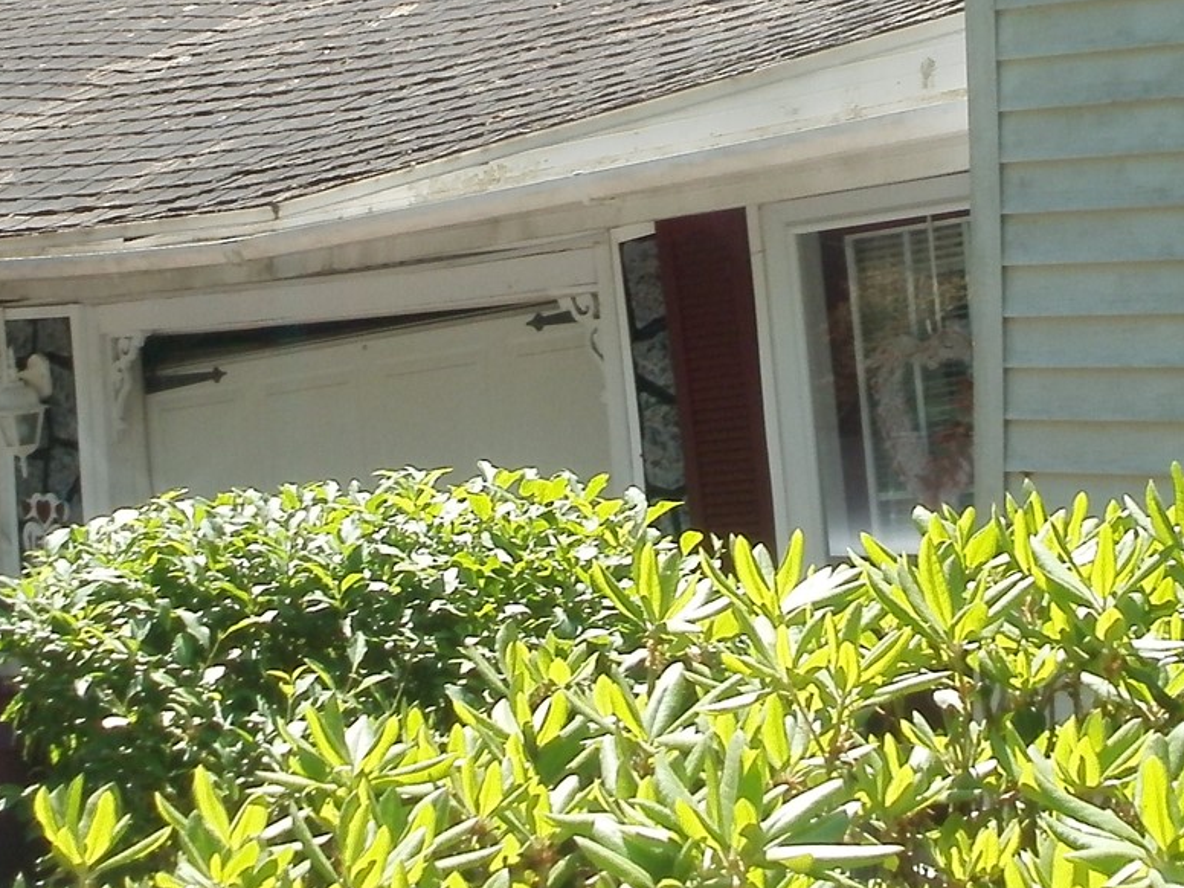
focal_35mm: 95
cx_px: 600
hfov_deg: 20.7
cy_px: -81
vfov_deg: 15.2
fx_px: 3249
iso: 100
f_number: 5.6
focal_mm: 6.3
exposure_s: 1/125
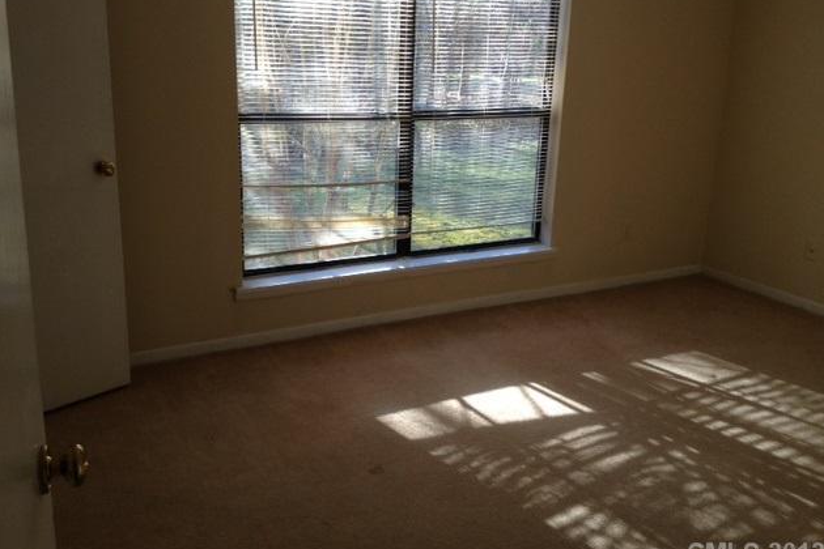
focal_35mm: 37
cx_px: 416
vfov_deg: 35.9
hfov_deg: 51.9
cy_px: 255
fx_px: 847
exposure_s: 1/120
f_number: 2.4
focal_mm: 4.28
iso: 64
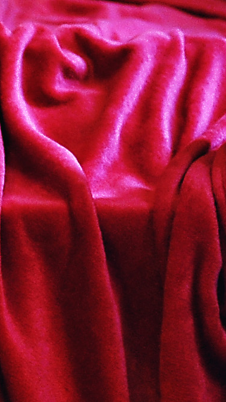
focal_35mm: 231
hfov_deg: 5.1
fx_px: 2459
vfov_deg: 9.3
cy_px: 163
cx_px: -279
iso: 1250
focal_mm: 35
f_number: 2
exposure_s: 1/160
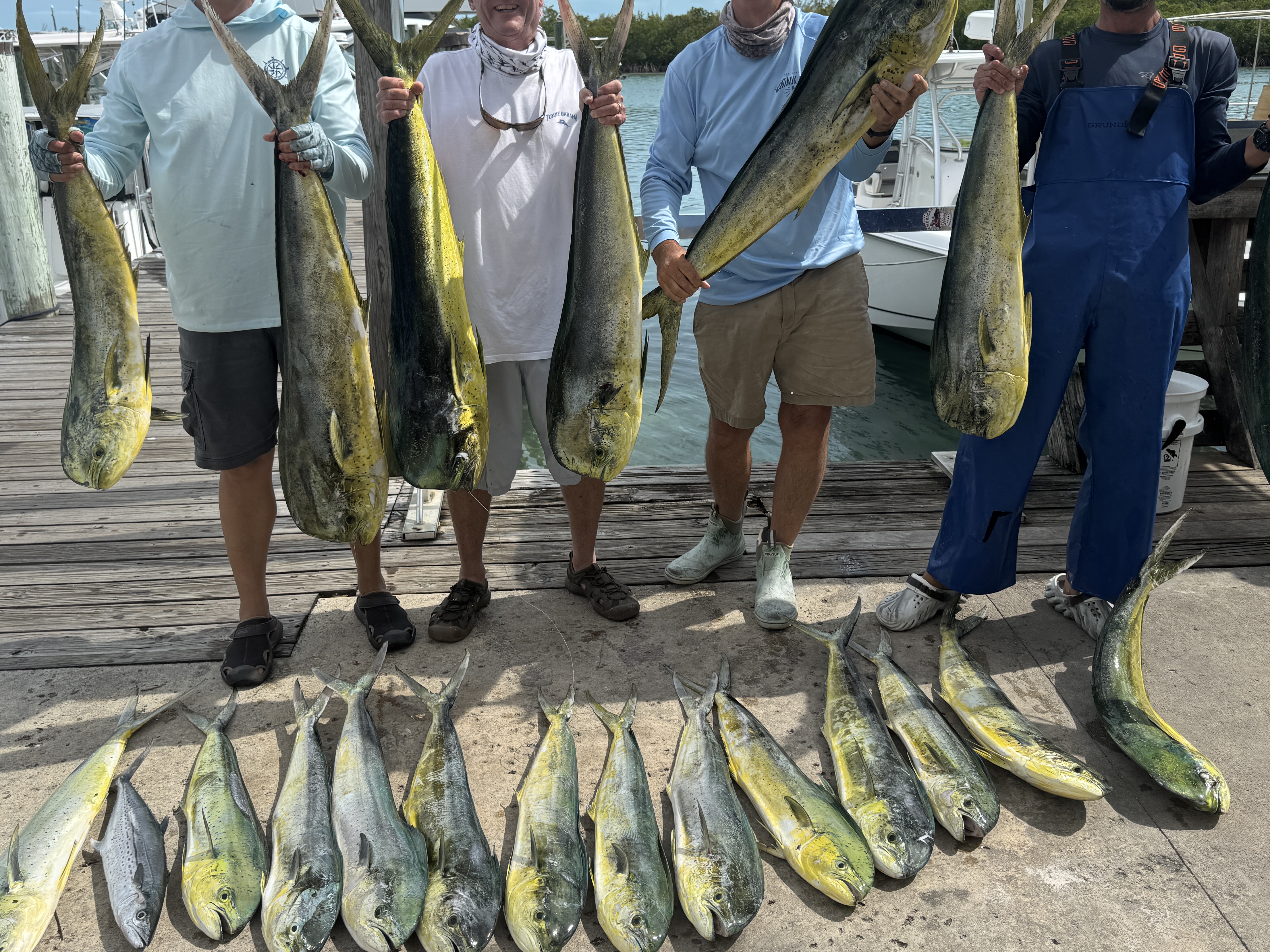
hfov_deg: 58.3
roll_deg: +1.6
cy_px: 414
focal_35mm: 31
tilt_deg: -16.7
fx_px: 1137
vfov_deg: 45.3
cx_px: 624
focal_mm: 6.76
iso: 80
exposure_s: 1/4950
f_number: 1.78
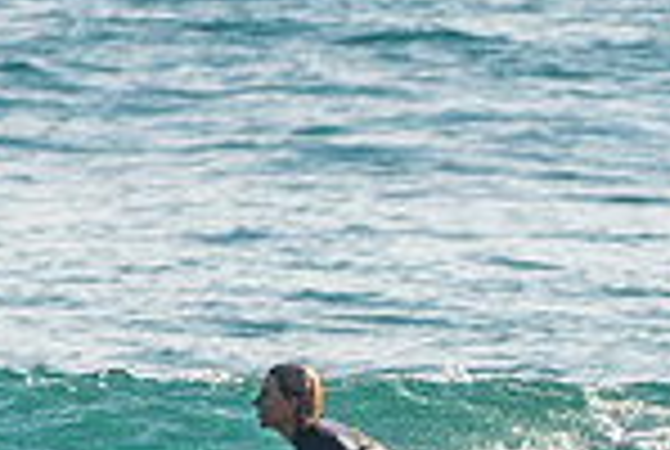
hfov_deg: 1.1
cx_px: 306
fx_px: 36233
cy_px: 515
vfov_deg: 0.7
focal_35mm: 1943
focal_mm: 500
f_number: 5.6
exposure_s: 1/2000
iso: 180
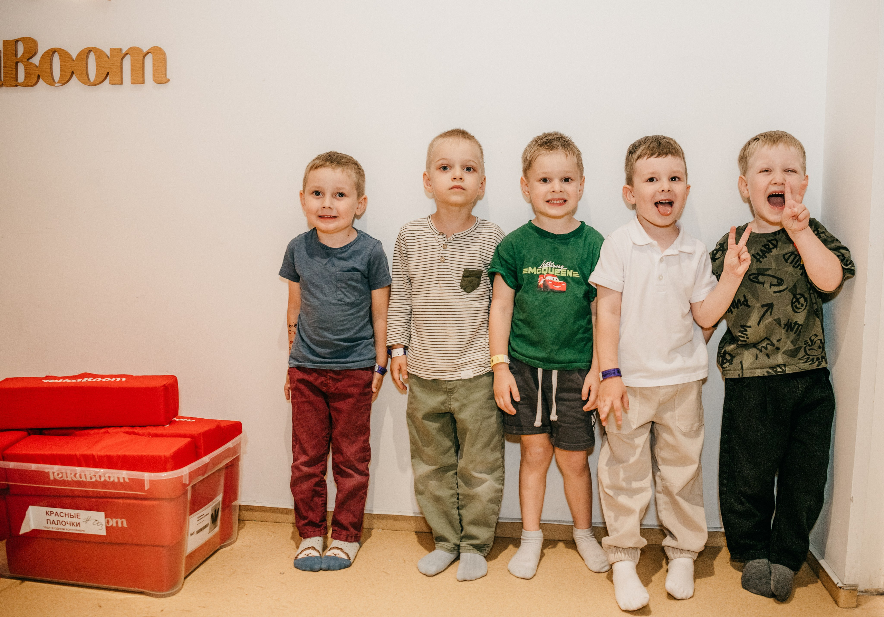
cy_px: 289
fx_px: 698
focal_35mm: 28
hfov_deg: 64.4
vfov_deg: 47.6
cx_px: 506
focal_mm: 24
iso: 500
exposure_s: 1/160
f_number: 4
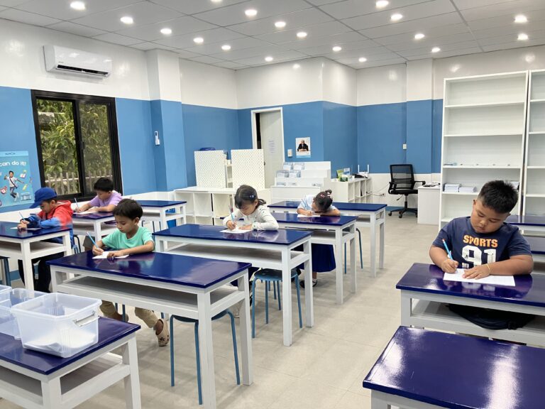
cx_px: 272
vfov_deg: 49.7
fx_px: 441
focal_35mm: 28
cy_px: 204
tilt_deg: -7.0
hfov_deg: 63.4
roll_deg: +1.2
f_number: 1.8
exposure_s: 1/60
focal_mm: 3.99
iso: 64
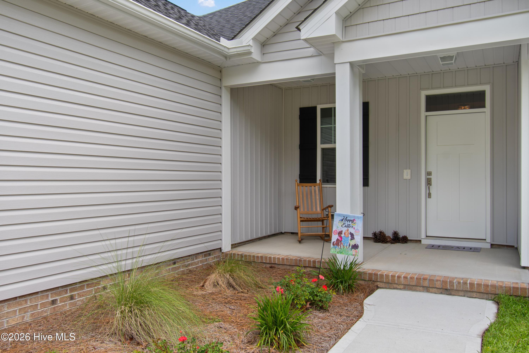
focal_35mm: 30
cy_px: 176
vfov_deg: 43.6
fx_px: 441
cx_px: 264
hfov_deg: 61.9
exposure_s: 1/160
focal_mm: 20
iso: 100
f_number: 6.3
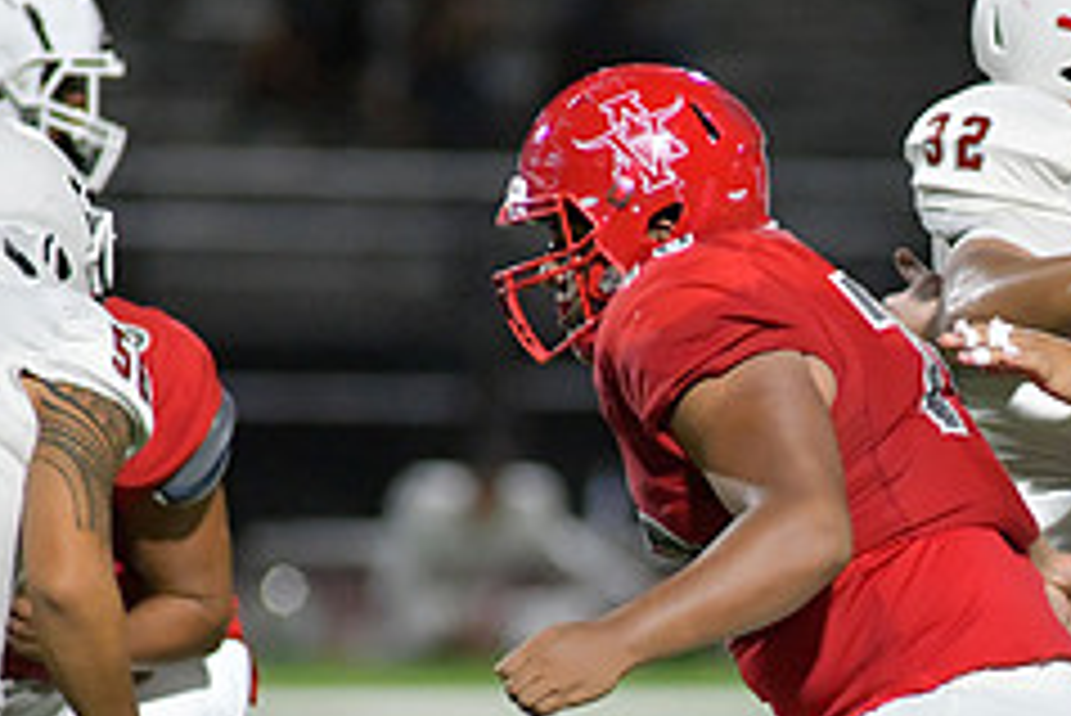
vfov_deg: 1.9
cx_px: 932
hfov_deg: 2.8
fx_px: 21789
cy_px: 736
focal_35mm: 732
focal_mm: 300
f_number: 4
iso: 8000
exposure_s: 1/1250
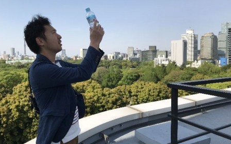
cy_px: 66
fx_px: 189
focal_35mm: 30
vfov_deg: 41.8
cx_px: 116
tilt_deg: -1.5
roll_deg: +0.2
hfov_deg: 62.9
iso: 20
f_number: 1.8
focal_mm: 3.99
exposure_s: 1/2128
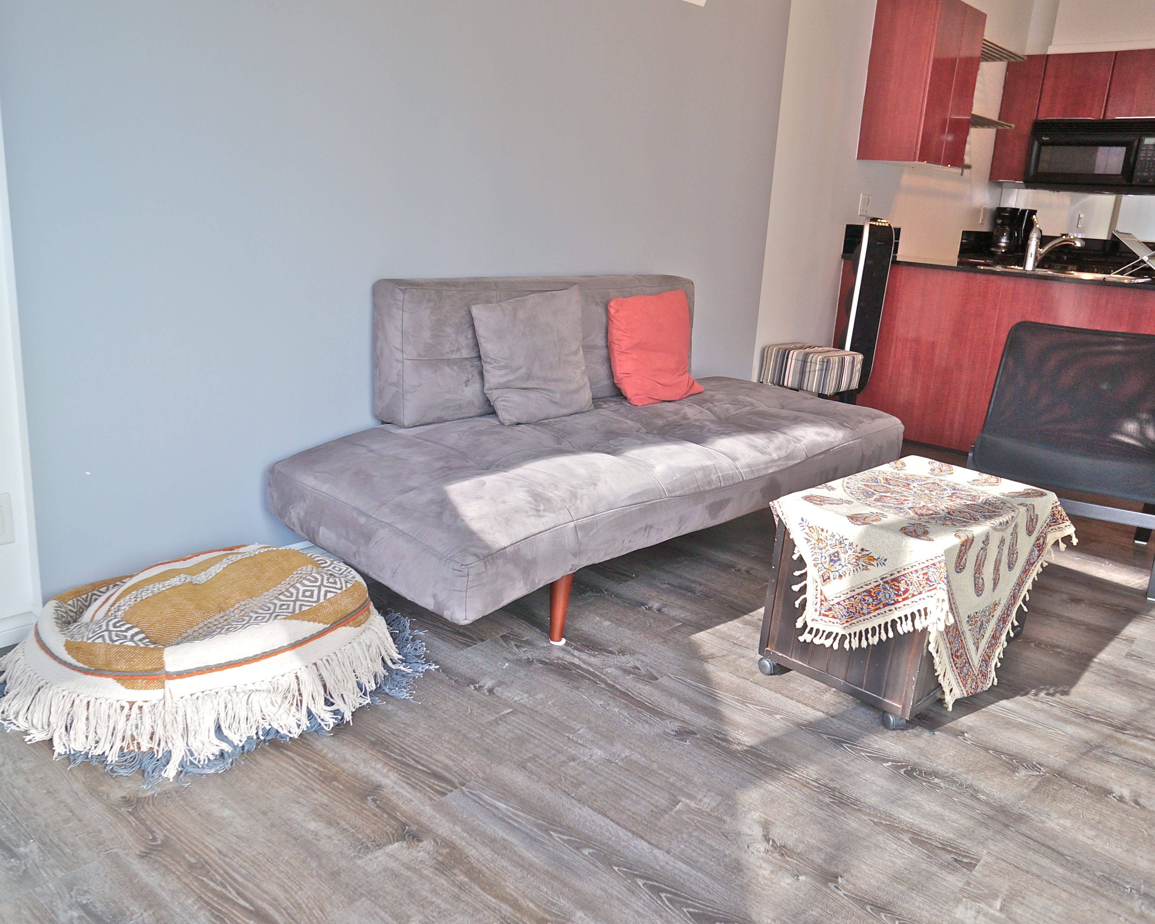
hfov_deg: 62.2
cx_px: 558
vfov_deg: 51.5
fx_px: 957
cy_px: 459
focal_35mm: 28
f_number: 4
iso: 200
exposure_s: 1/60
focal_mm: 16
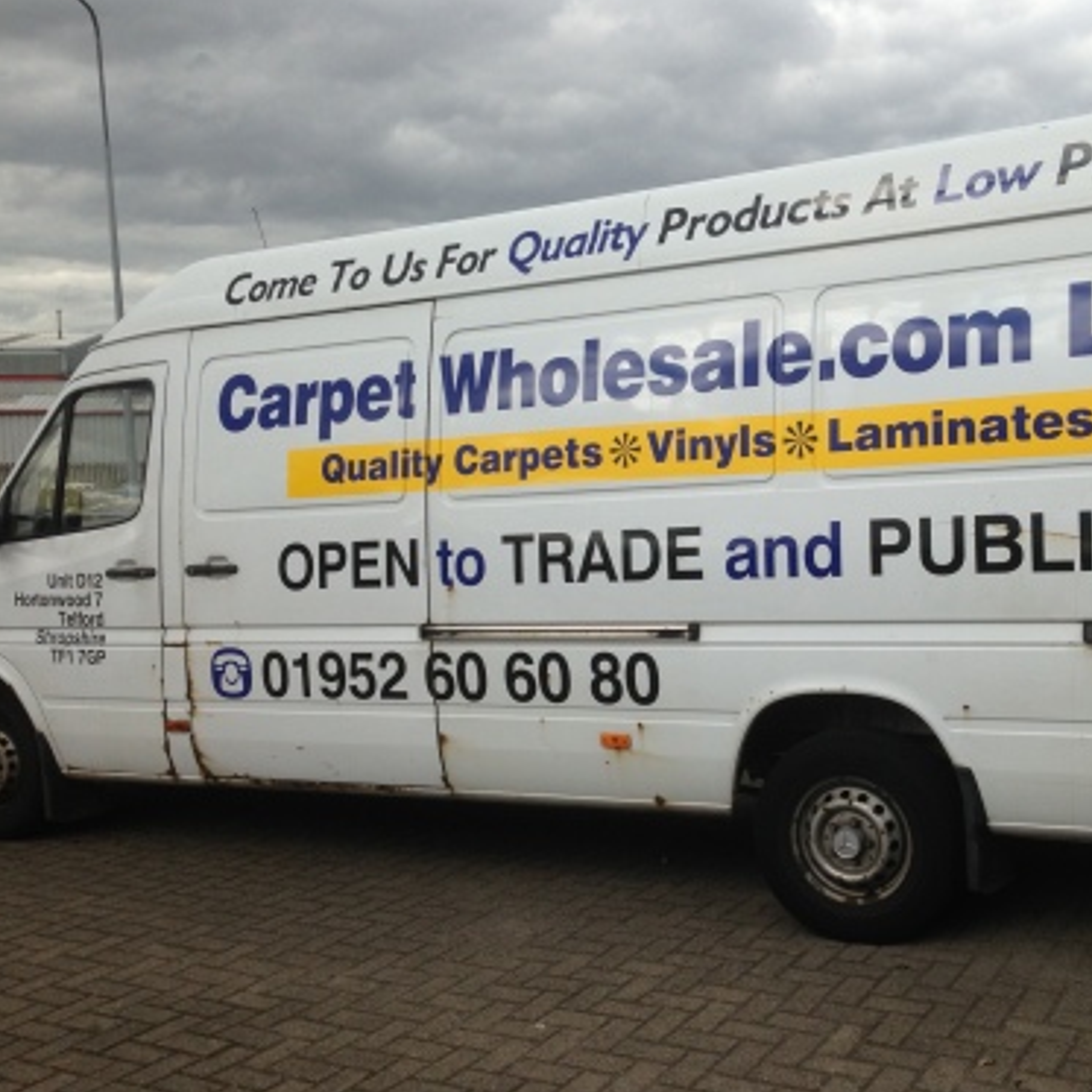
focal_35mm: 40
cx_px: 738
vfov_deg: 41.9
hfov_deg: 41.3
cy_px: 545
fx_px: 1428
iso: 50
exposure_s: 1/1312
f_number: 2.4
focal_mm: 4.13
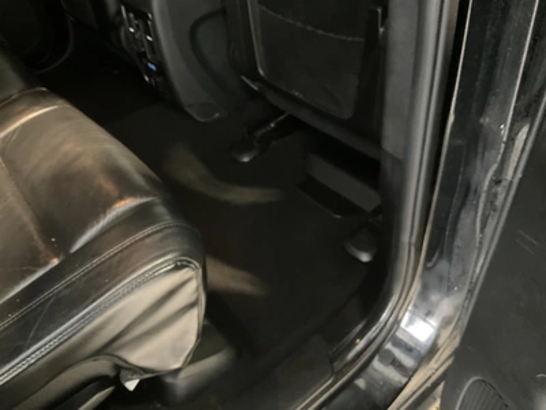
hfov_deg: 61.7
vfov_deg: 48.2
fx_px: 457
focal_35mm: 29
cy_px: 205
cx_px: 273
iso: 800
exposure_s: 1/15
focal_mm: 3
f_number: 1.8
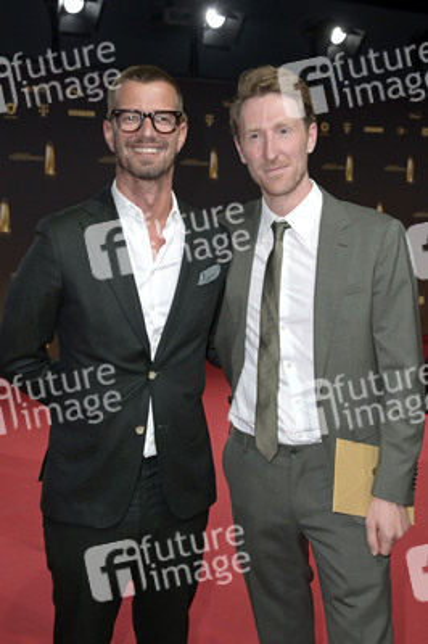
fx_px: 804
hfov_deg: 29.8
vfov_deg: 43.6
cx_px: 214
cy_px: 322
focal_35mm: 45
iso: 1250
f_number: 5.6
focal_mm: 45
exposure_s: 1/250
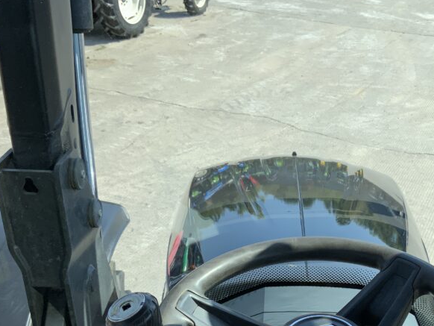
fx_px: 640
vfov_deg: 27.8
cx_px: 313
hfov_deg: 36.8
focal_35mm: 51
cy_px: 279
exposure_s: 1/674
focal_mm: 3
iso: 16
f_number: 1.8
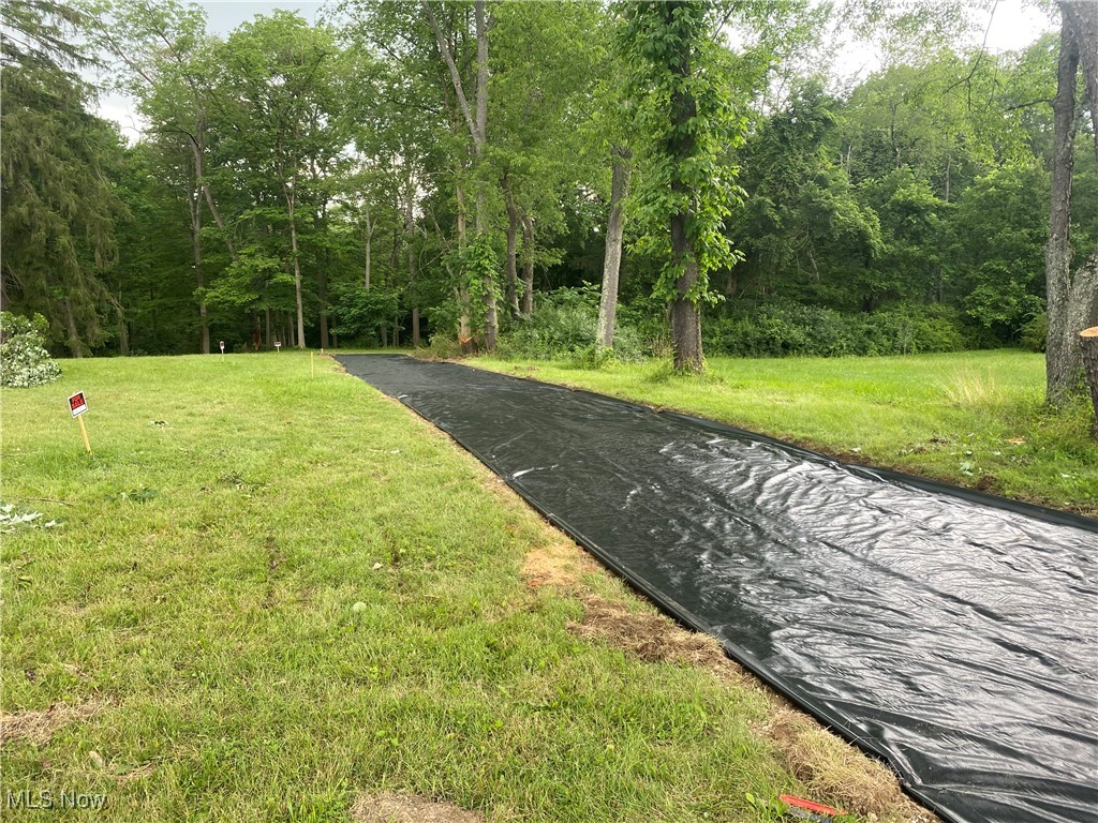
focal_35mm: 26
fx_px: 825
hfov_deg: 67.3
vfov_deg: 53.1
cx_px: 549
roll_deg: -1.8
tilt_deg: -8.4
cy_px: 412
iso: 50
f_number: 1.8
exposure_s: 1/122
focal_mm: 4.25
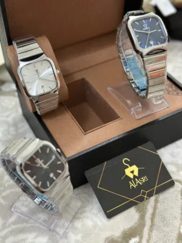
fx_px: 336
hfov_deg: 30.3
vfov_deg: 39.7
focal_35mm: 48
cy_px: 122
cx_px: 91
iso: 320
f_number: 1.78
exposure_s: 1/33
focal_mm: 6.86
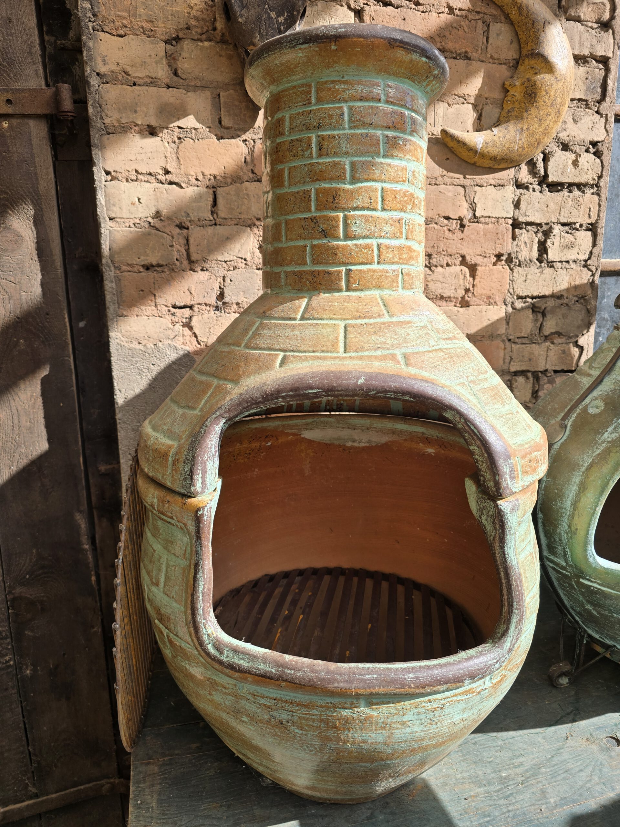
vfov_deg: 73.9
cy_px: 414
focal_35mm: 23
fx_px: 549
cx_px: 310
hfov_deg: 58.9
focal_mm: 6.3
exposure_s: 1/377
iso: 12
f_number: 1.7
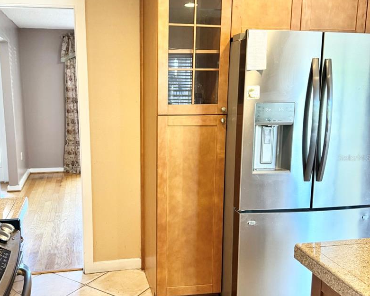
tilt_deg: -11.2
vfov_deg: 41.1
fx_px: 394
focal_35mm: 36
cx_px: 159
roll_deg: +0.2
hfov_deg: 50.1
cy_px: 158
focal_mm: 6.76
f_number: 1.78
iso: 320
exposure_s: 1/60
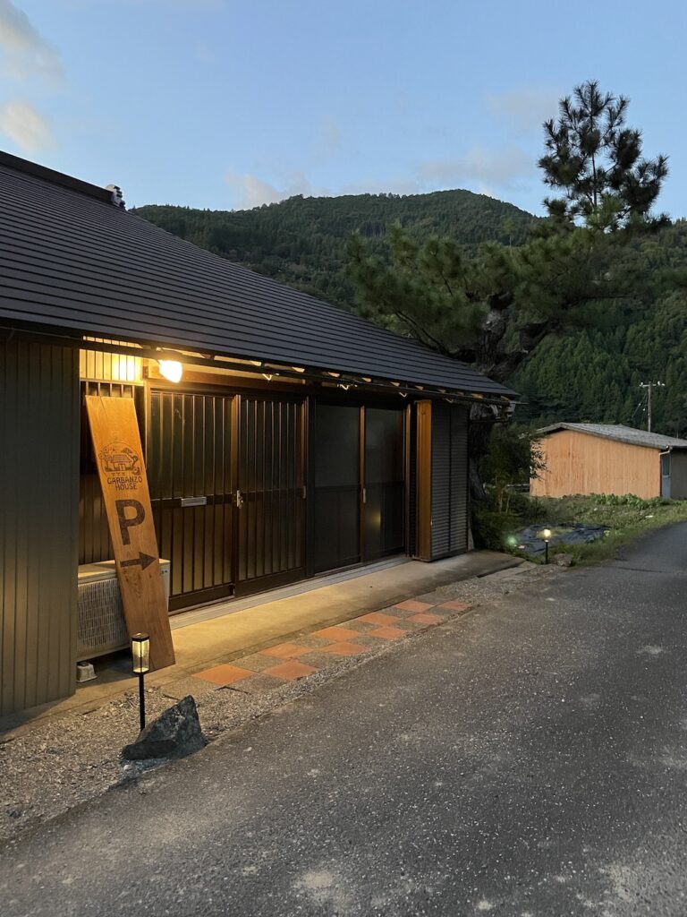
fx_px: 688
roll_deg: -2.0
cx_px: 344
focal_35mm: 26
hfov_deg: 53.1
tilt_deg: -0.9
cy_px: 458
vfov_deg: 67.3
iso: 1000
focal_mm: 4.2
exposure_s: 1/30
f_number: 1.6
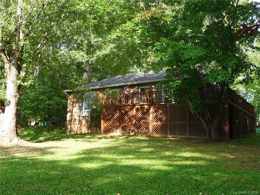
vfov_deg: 33.6
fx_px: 323
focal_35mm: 43
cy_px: 98
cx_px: 130
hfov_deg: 43.9
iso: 100
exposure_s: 1/125
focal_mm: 5.3
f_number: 3.5
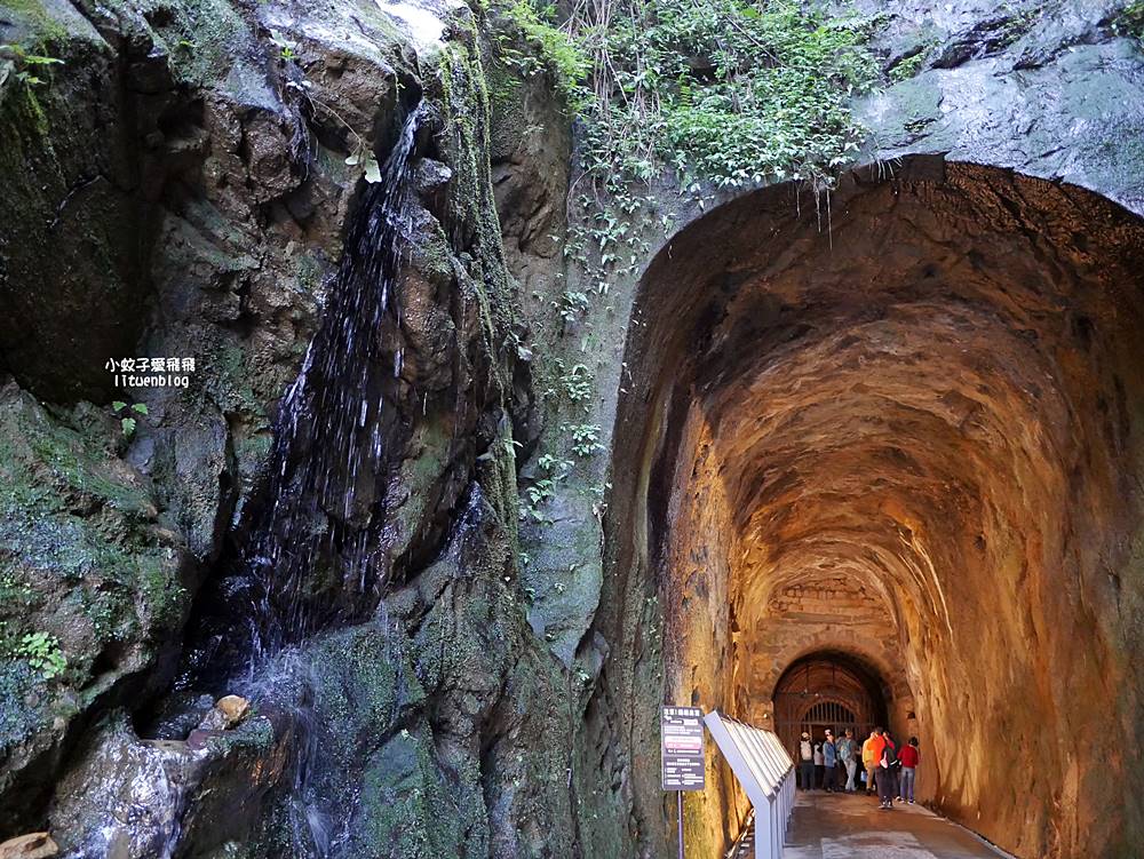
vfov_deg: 49.8
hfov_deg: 63.4
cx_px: 572
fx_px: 926
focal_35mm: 28
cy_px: 430
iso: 2500
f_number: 2.5
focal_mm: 14
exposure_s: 1/60
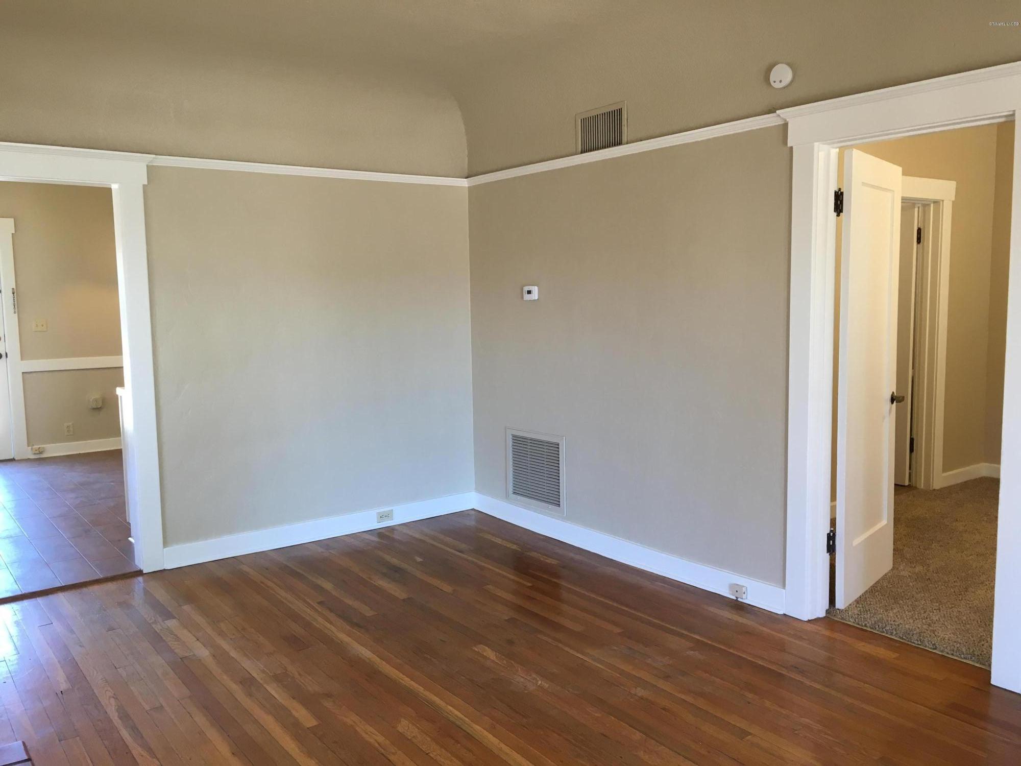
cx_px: 510
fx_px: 855
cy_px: 383
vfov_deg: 48.2
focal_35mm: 29
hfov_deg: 61.7
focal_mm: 4.15
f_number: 2.2
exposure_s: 1/30
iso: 50
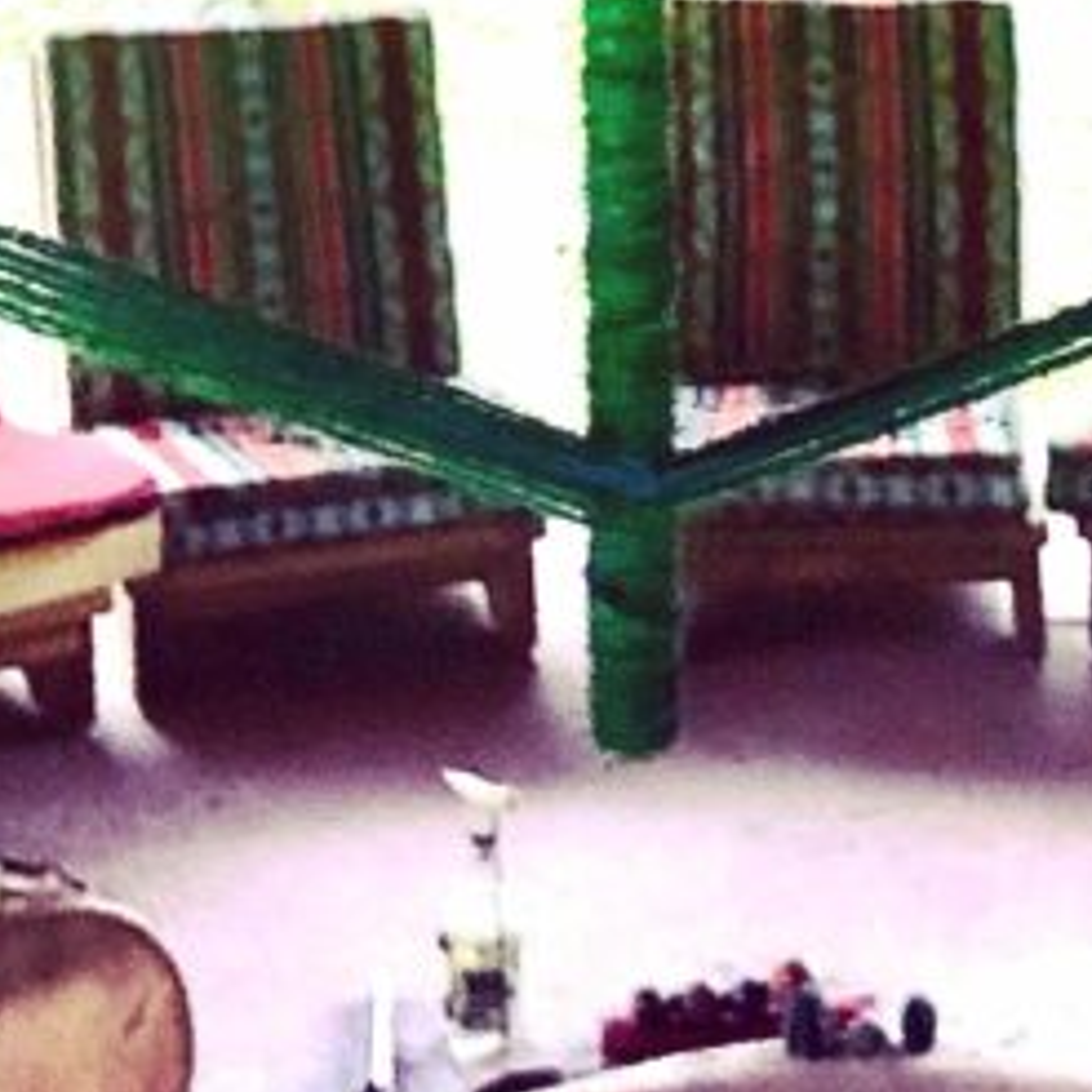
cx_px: 626
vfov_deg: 15.6
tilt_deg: -2.7
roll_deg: +1.9
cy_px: -524
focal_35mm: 103
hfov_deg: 16.9
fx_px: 3676
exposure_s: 1/15
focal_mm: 4
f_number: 1.8
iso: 50
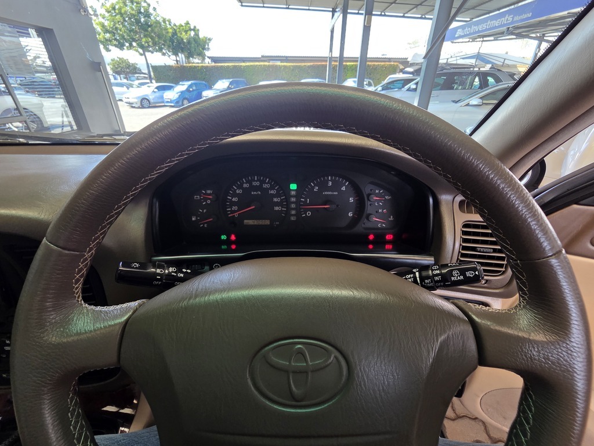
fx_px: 223
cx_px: 297
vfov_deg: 89.9
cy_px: 223
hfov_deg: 106.2
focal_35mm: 13
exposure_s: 1/100
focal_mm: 2.2
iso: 160
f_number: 2.2
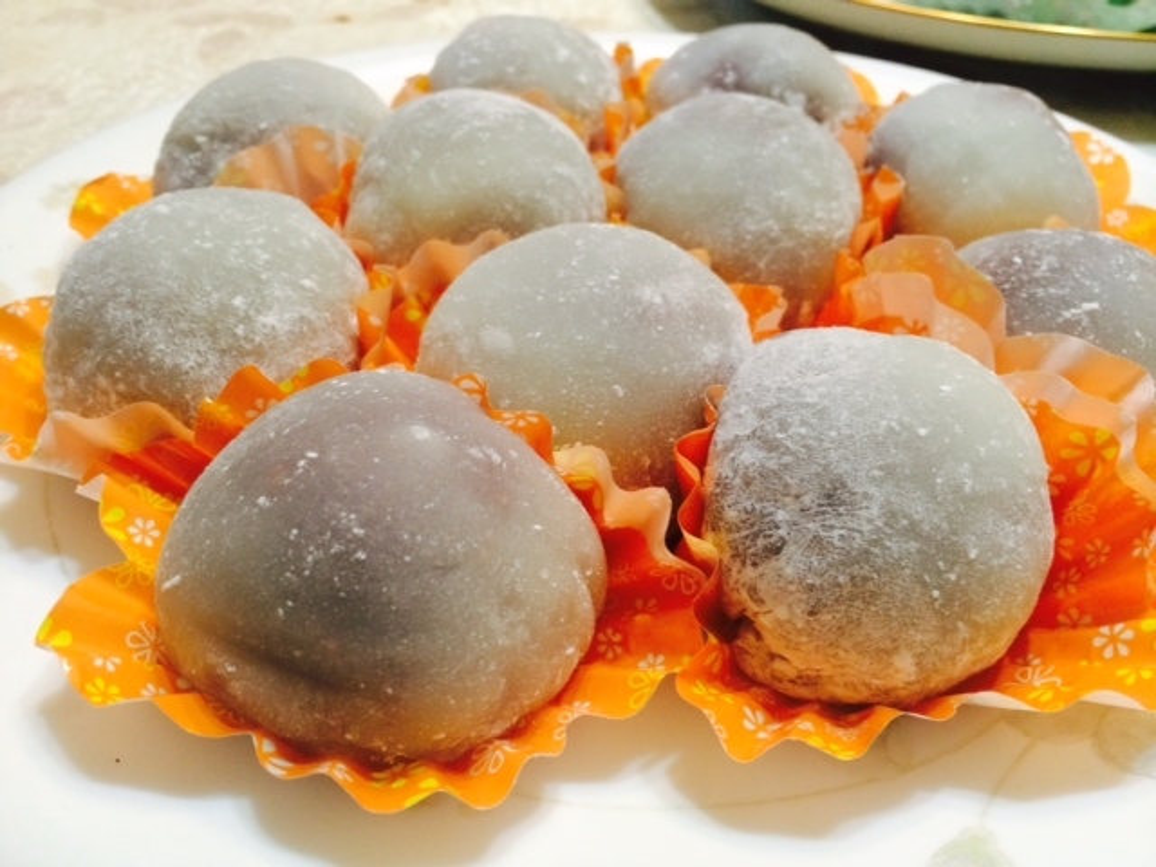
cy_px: 434
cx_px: 578
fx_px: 1002
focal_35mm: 30
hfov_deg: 60.0
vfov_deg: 46.8
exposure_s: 1/33
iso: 200
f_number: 2.2
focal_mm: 4.12
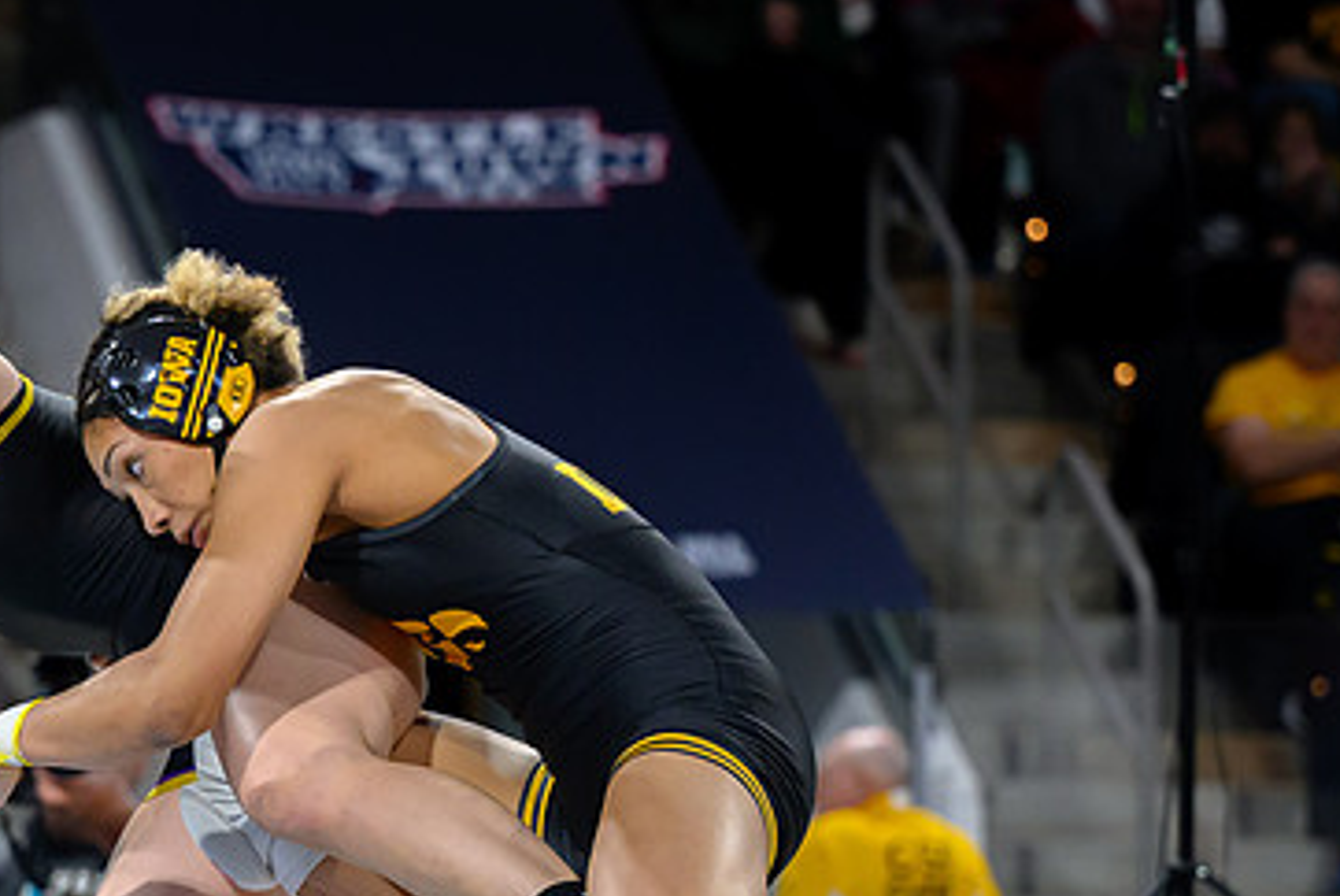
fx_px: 9611
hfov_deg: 8.0
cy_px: 768
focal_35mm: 258
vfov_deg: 5.3
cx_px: 151
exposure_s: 1/800
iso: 2800
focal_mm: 105
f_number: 2.8
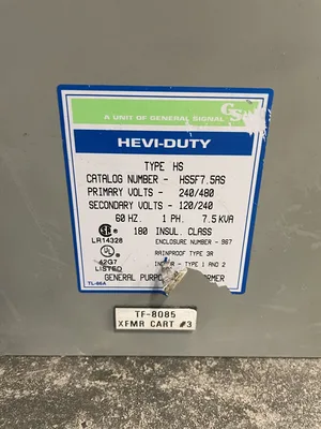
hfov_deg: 53.1
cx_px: 160
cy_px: 214
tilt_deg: -25.6
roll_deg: +0.1
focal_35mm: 26
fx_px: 321
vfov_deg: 67.3
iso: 400
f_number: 1.6
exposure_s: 1/40
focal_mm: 4.2
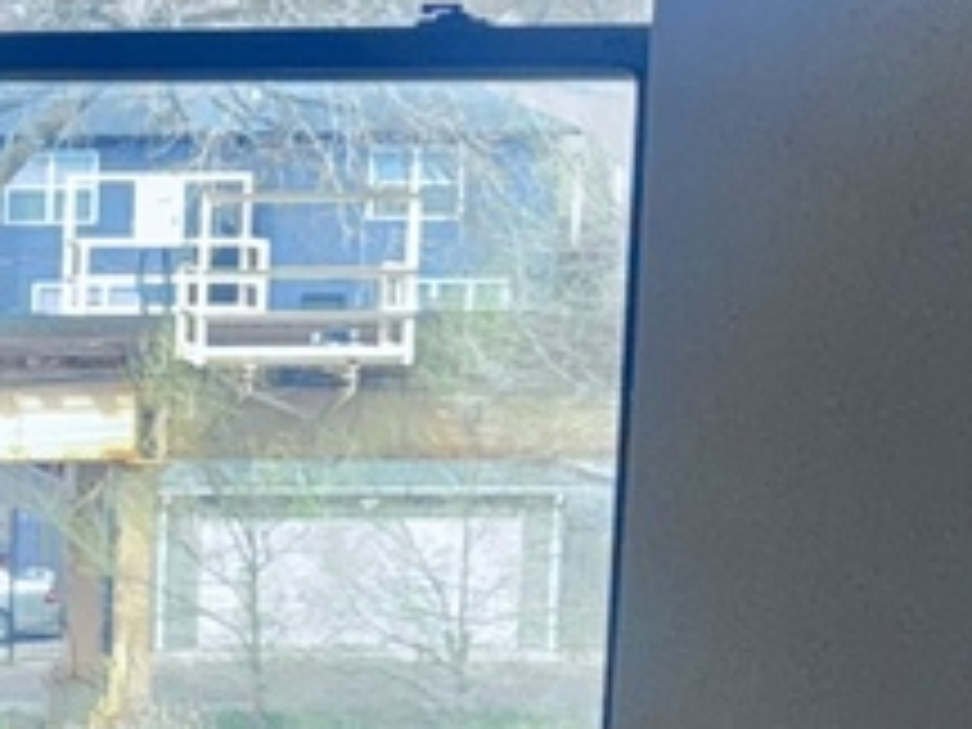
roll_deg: +0.2
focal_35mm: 160
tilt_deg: -9.3
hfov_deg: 11.1
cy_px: 706
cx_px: -1048
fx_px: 4493
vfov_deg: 9.2
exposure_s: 1/582
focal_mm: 6.76
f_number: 1.78
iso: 80
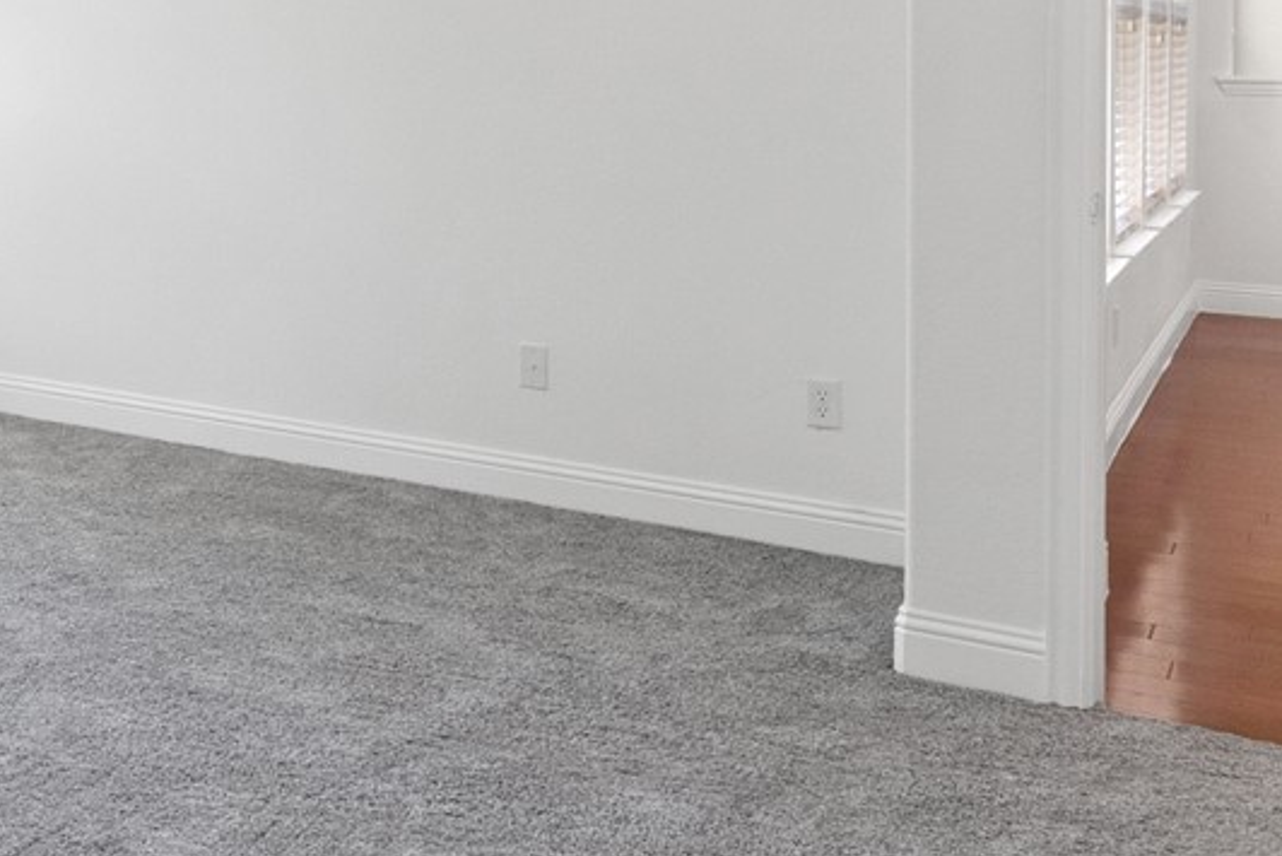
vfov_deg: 26.6
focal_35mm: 49
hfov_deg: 33.8
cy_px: 80
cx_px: -200
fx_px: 1745
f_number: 9
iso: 800
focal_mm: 12
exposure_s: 1/400
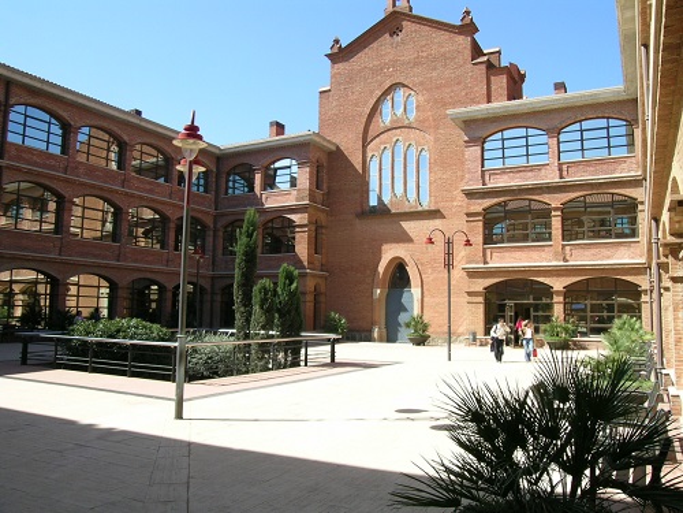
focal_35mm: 28
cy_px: 256
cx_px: 342
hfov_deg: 63.4
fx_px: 552
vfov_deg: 49.7
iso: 50
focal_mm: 5.8
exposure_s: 1/181
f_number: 5.6
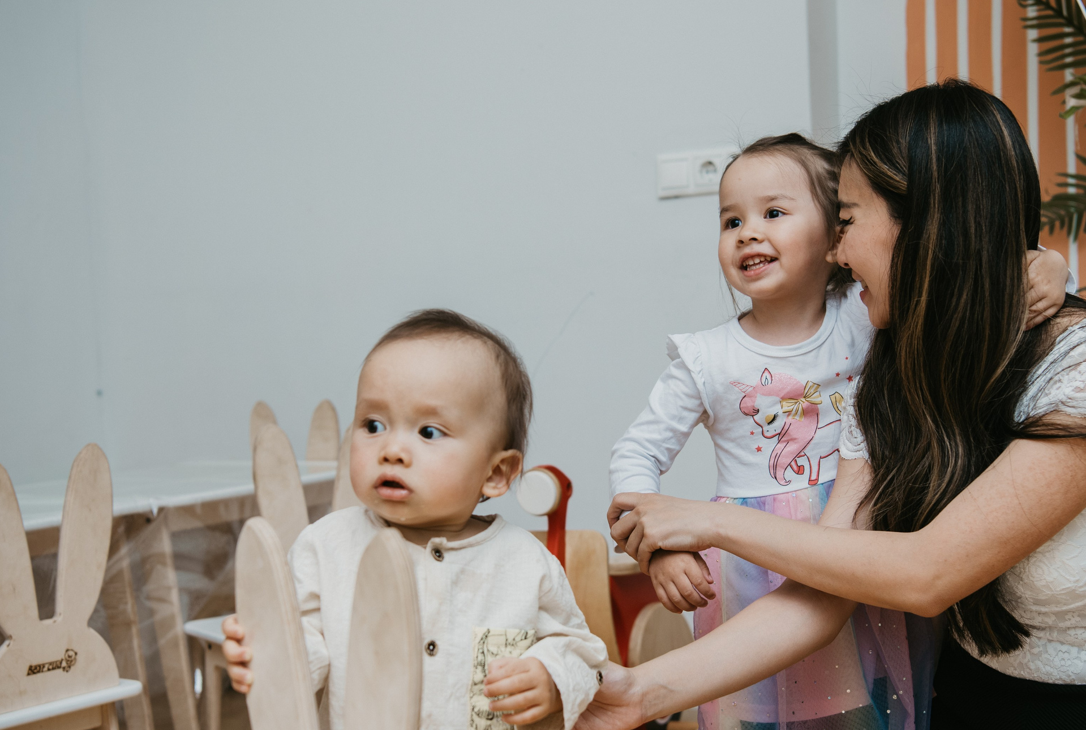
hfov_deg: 34.4
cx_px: 586
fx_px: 1754
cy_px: 361
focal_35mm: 58
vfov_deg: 23.5
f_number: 3.5
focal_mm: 42
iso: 125
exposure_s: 1/160
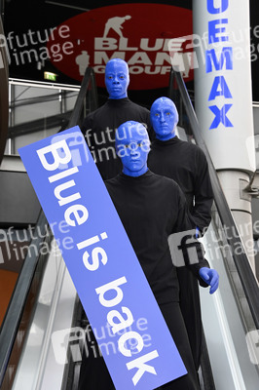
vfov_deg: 29.7
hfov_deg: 20.0
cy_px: 195
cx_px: 130
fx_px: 735
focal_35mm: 68
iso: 1250
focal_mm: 68
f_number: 6.3
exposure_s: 1/125
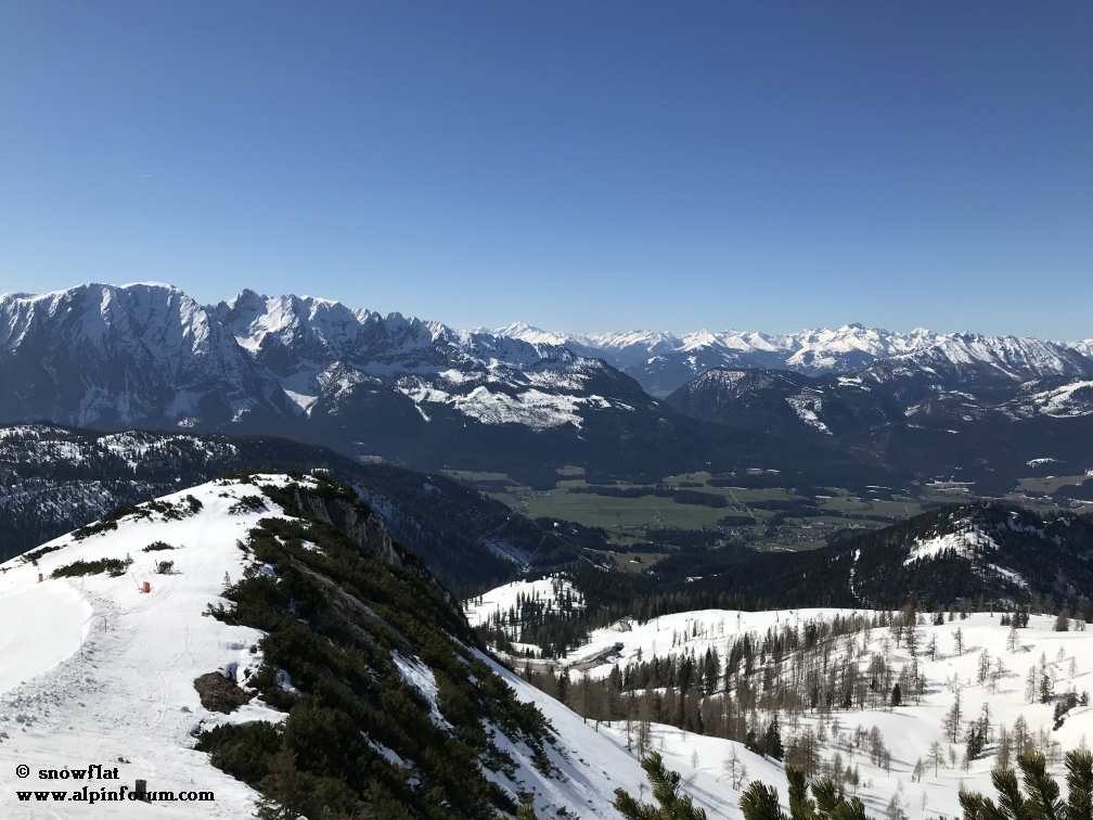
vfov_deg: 49.7
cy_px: 410
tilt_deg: -3.6
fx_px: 884
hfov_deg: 63.4
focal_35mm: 28
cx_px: 546
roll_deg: -1.8
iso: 20
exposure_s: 1/5319
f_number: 1.8
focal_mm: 3.99
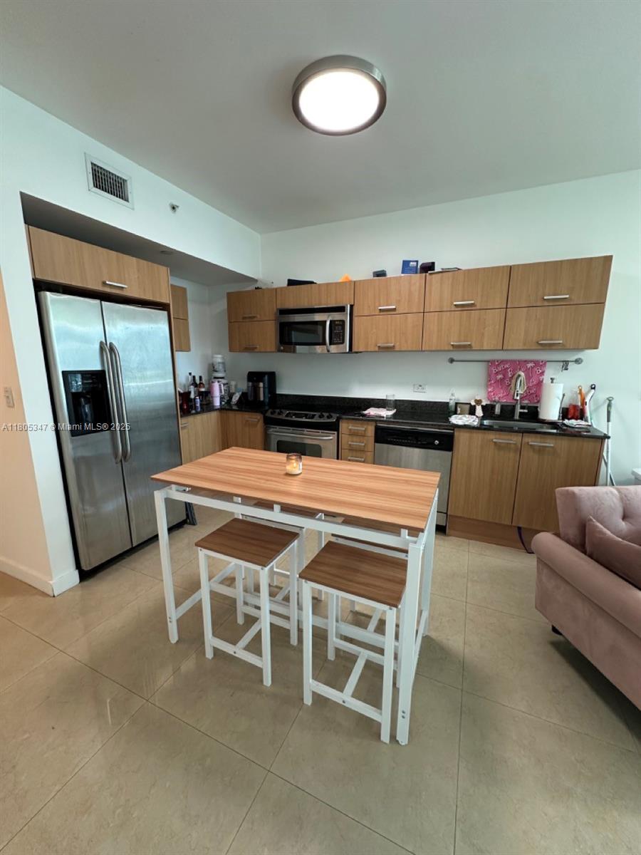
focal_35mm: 14
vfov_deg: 102.1
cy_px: 428
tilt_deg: -10.8
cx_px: 320
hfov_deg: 85.7
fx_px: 346
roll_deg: -0.5
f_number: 2.2
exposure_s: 1/60
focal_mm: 2.22
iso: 160
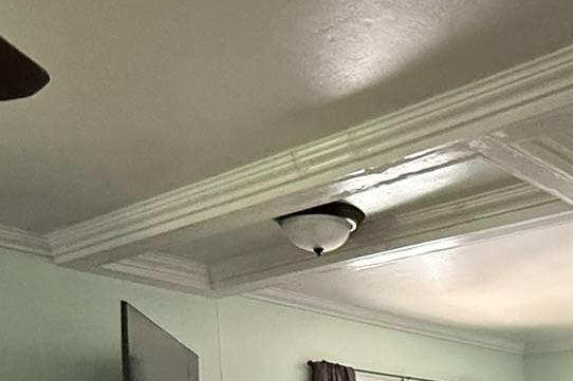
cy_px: 686
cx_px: 423
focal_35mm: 55
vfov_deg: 18.9
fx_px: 875
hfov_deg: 35.5
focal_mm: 2.22
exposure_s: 1/48
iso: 800
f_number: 2.2
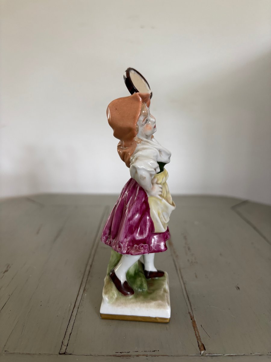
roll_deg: -2.5
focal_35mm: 26
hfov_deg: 53.1
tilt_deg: -12.2
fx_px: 271
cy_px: 181
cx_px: 136
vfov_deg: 67.3
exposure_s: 1/75
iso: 125
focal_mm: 5.96
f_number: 1.6
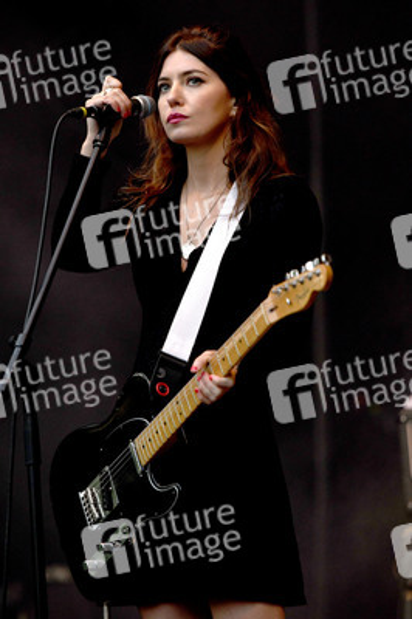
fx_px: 2837
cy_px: 310
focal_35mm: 165
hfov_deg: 8.3
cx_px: 206
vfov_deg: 12.5
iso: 1250
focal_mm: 165
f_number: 3.5
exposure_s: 1/200
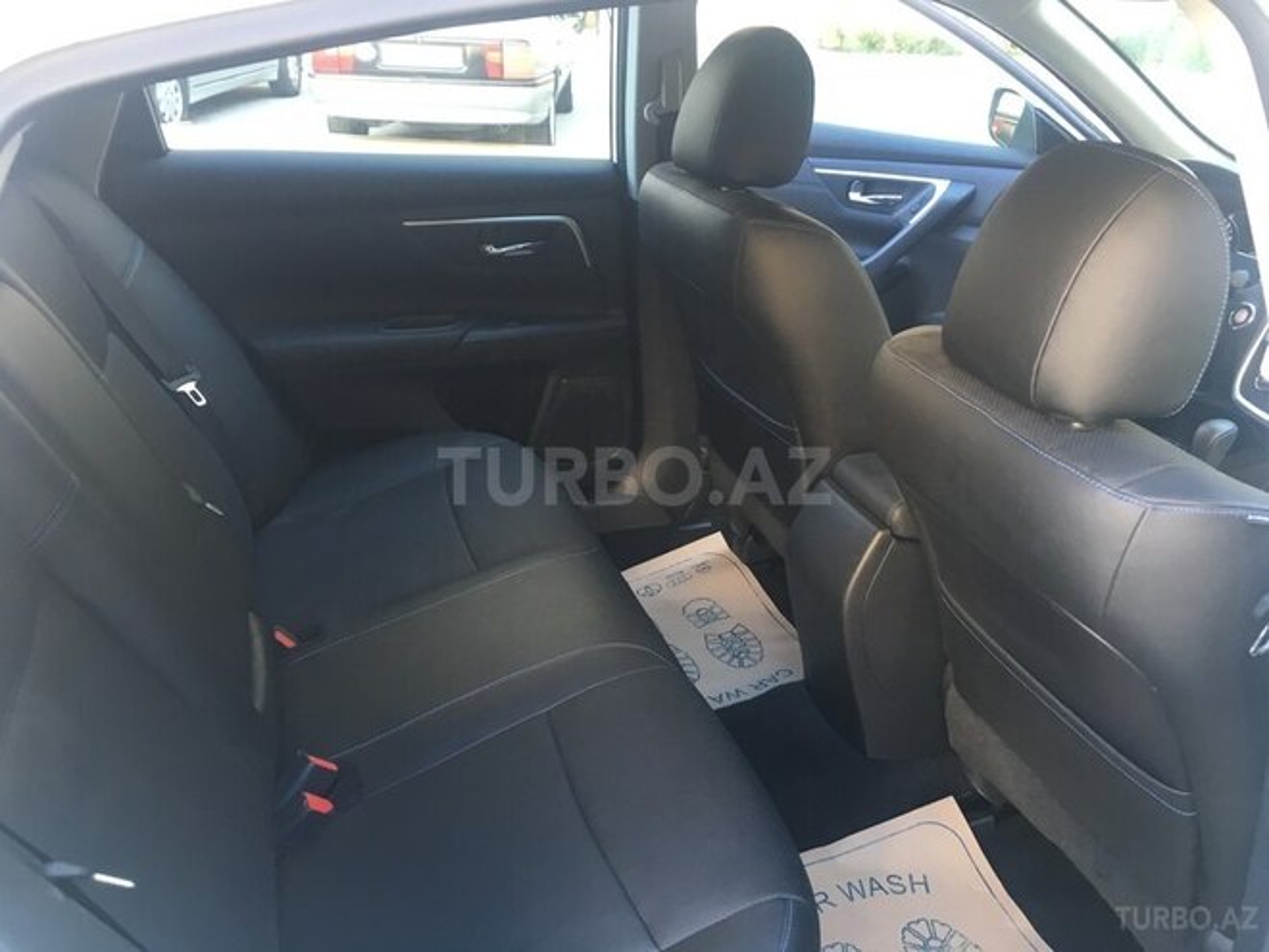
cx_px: 634
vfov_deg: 48.2
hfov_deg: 61.7
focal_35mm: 29
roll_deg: -1.2
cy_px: 476
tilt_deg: -26.0
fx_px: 1063
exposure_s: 1/33
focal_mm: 4.15
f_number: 2.2
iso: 80
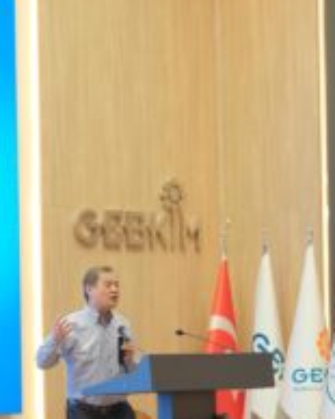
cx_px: 229
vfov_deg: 10.5
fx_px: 2270
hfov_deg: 8.4
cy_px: 305
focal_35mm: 183
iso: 800
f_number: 1.2
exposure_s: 1/320
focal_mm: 56
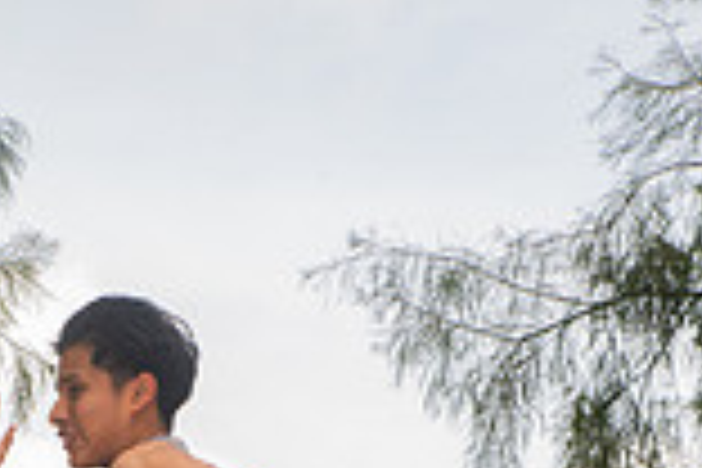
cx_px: 86
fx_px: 2593
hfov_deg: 15.3
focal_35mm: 133
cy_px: 1004
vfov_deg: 9.5
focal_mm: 46
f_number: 7.1
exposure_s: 1/250
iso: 250
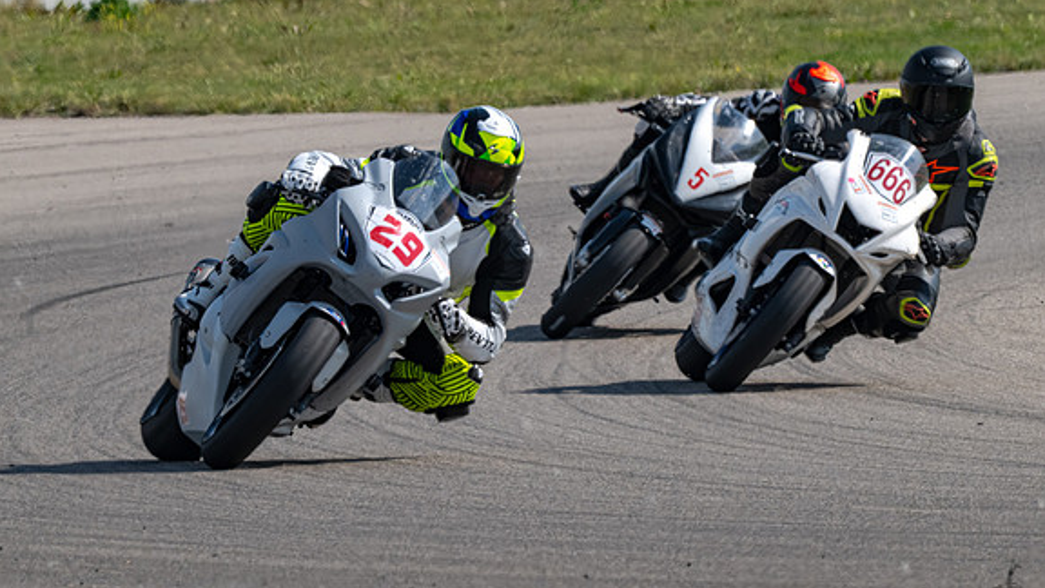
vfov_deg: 1.5
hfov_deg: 2.6
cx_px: 522
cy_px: 251
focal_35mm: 816
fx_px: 22611
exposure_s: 1/1250
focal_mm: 600
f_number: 16
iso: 1000
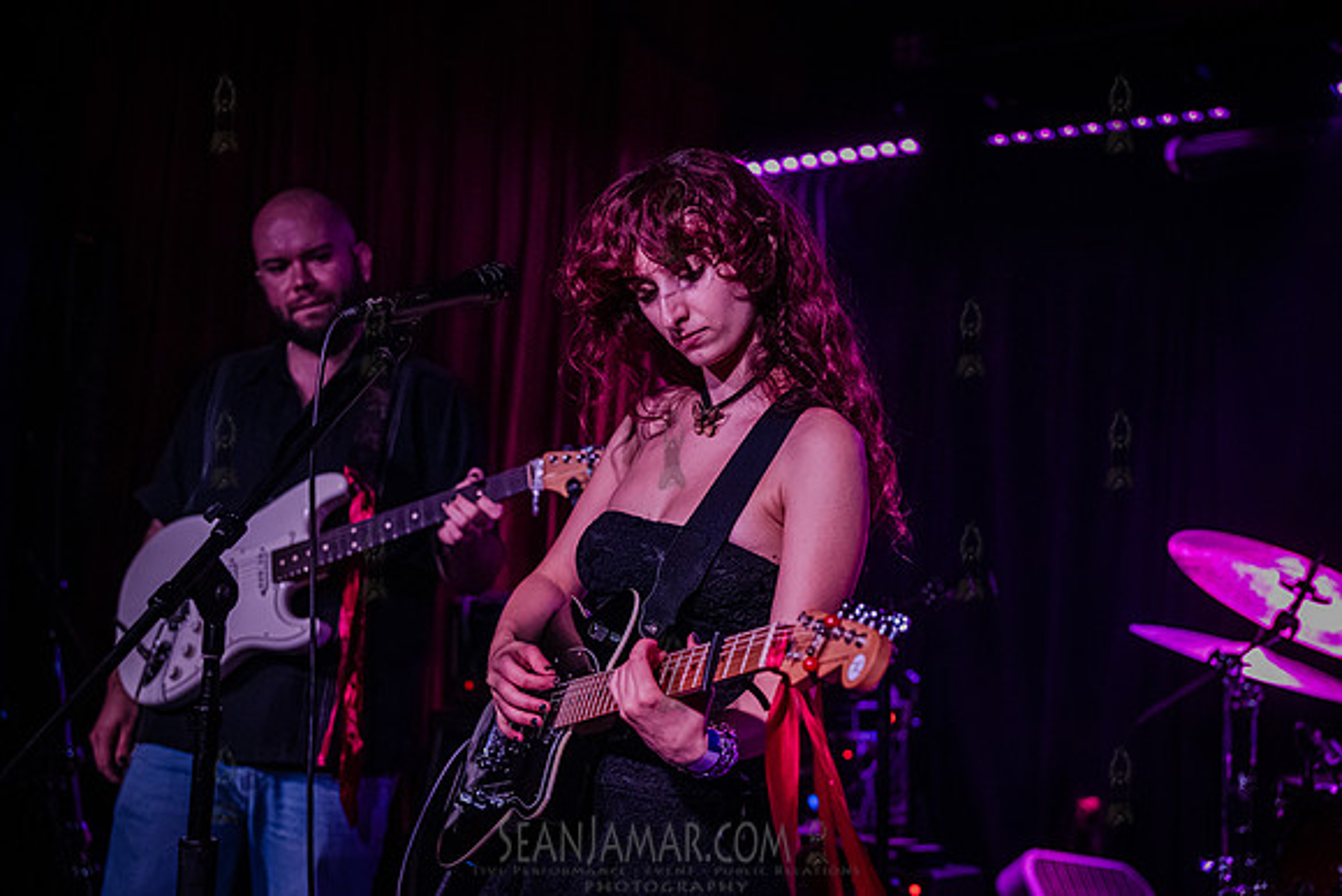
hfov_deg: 36.6
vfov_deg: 24.9
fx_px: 2030
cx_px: 668
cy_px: 448
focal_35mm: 54
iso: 16000
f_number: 3.2
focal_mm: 54
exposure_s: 1/320
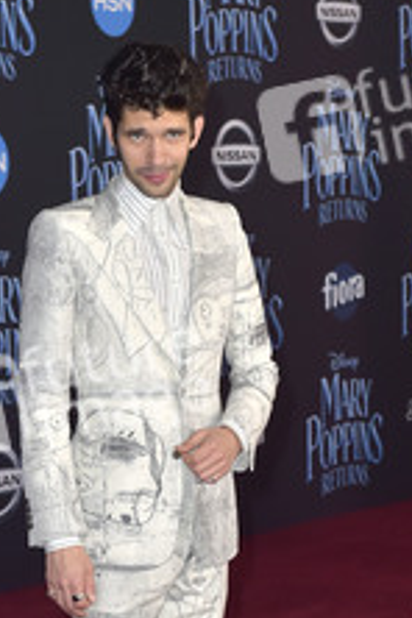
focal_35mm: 126
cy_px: 534
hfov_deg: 10.9
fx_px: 2163
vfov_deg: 16.1
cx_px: 149
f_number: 6.3
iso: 400
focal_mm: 70
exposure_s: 1/250
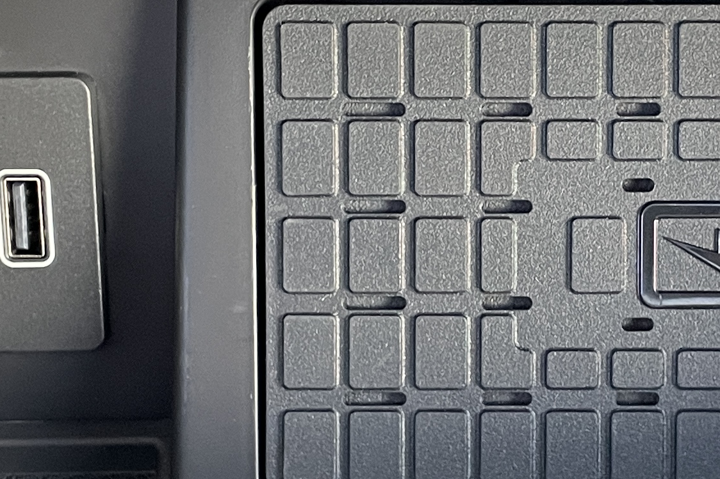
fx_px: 1940
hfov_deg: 20.9
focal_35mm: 97
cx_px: 495
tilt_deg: -61.2
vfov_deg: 14.1
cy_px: 228
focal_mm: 4.2
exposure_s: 1/54
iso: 200
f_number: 1.6
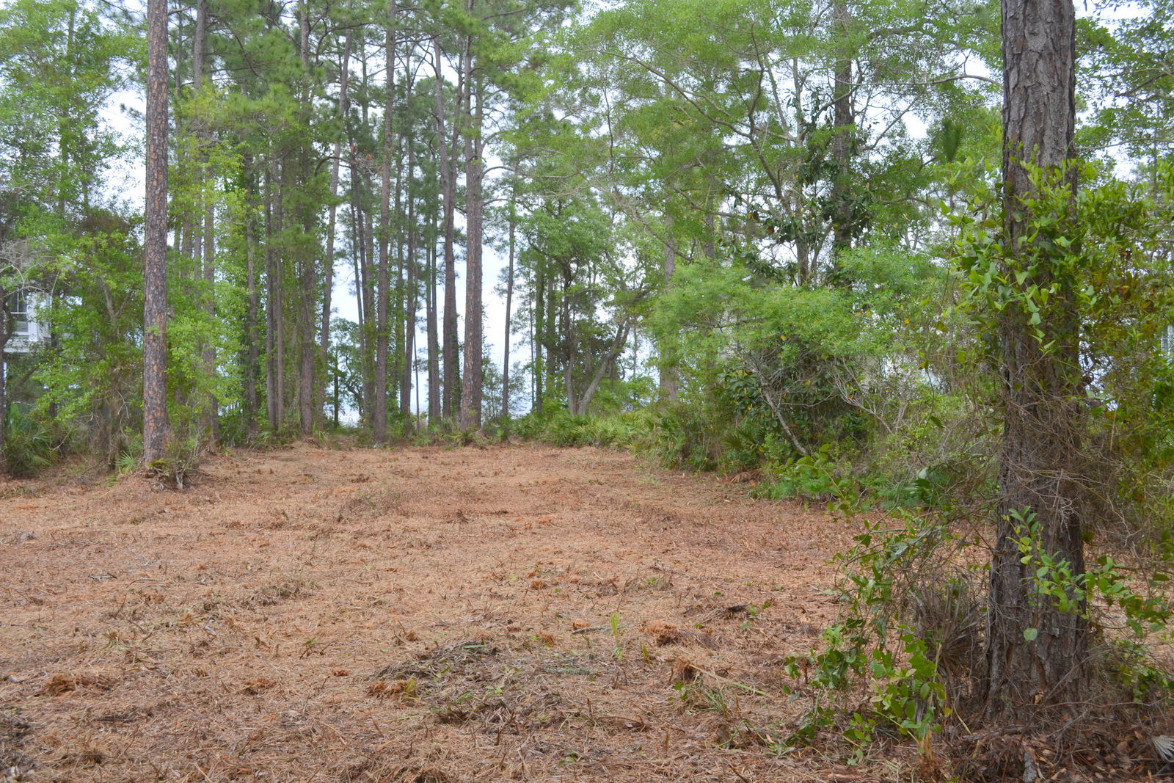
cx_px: 587
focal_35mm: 39
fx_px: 1272
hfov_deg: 49.5
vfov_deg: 34.2
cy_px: 392
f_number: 6.3
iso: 100
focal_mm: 26
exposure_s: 1/160
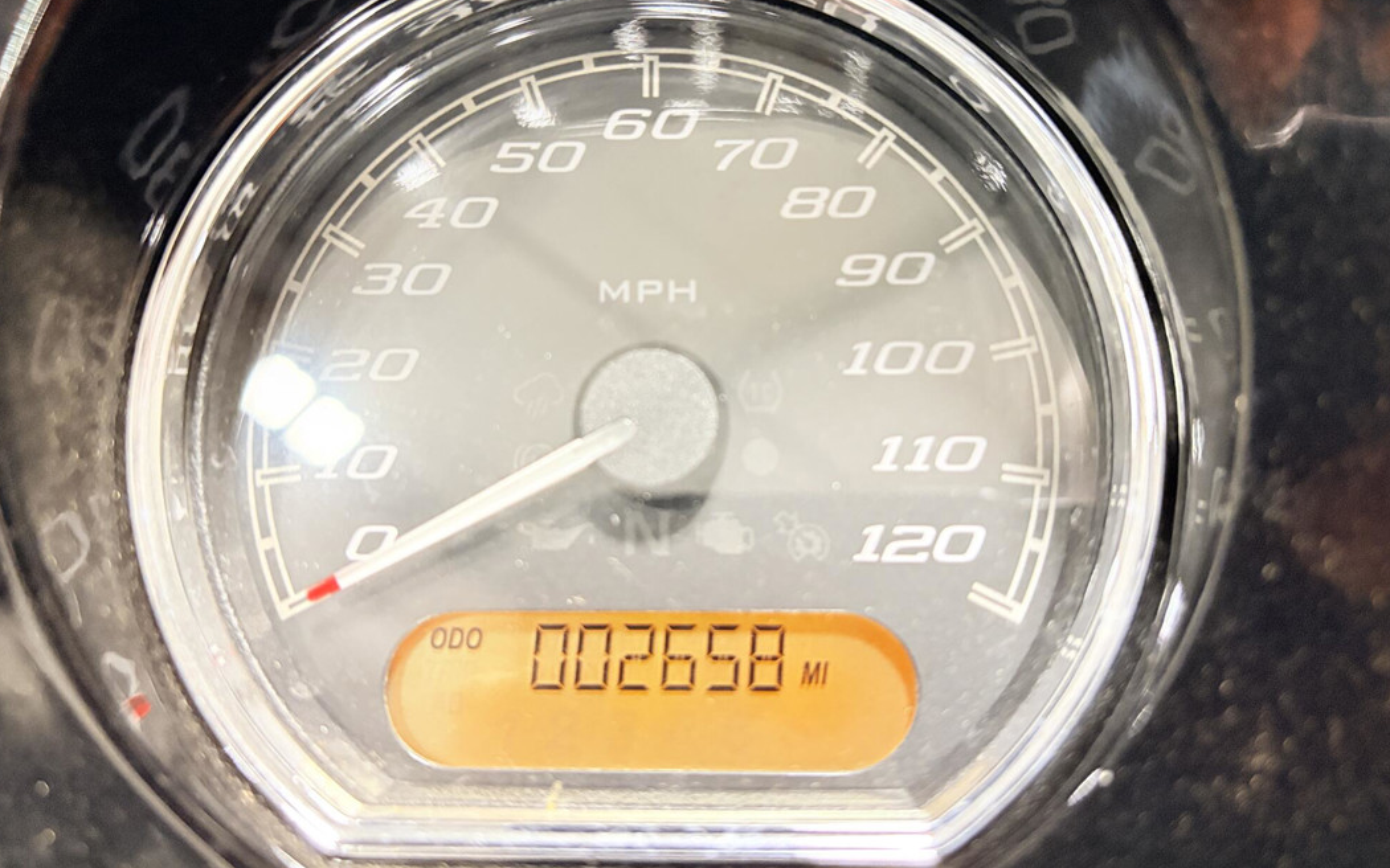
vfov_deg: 44.4
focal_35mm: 28
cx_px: 688
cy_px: 372
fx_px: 1061
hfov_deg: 66.5
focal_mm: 5.96
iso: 500
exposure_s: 1/49
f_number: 1.6
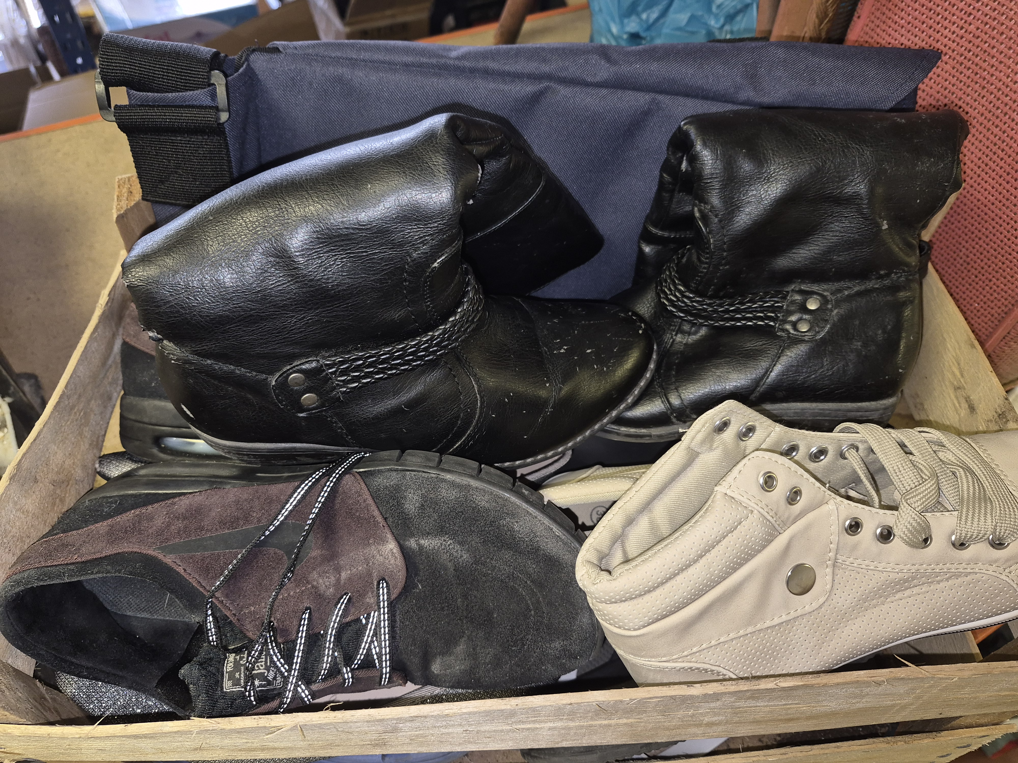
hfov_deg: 73.9
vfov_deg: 58.9
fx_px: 676
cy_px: 382
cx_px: 509
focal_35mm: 23
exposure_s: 1/21
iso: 125
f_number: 1.8
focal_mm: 5.4
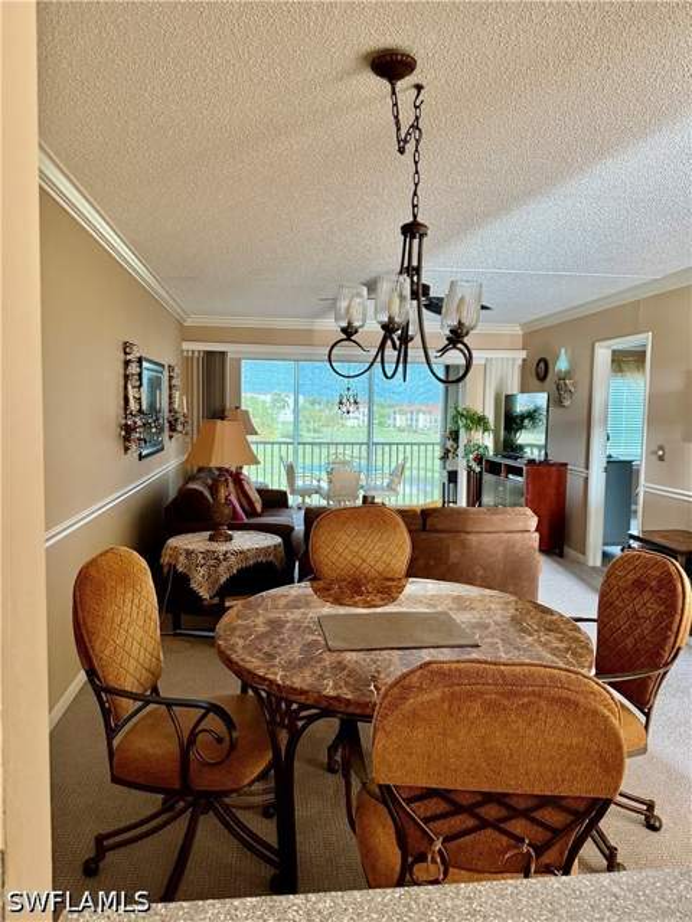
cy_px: 461
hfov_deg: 56.8
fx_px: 640
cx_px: 346
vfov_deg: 71.6
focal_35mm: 24
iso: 400
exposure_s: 1/60
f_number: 1.78
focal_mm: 6.76
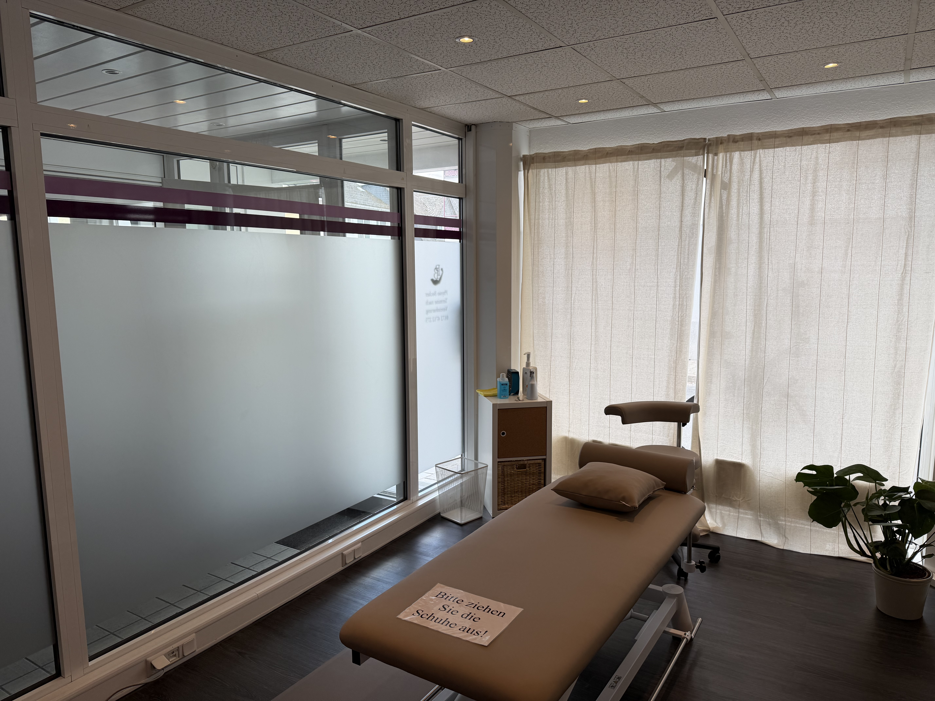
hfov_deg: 71.6
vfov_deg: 56.8
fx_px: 648
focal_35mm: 24
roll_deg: +0.1
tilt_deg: -8.0
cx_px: 468
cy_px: 350
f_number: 1.78
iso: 80
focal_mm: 6.76
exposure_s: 1/367
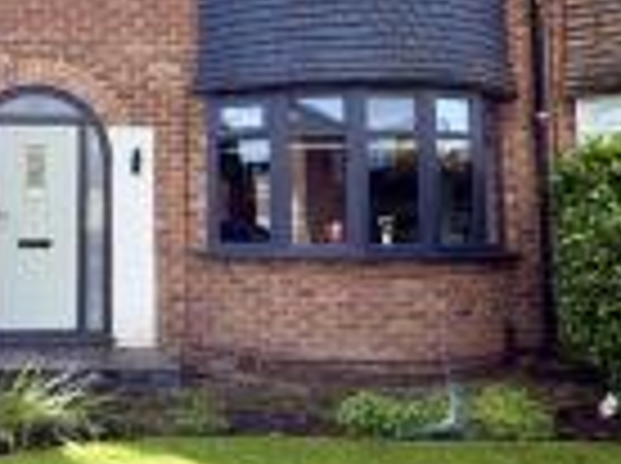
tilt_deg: +4.3
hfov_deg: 41.6
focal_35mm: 43
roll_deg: +0.4
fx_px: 770
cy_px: 164
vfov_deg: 33.3
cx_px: 106
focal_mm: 2.22
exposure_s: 1/770
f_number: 2.2
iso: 40
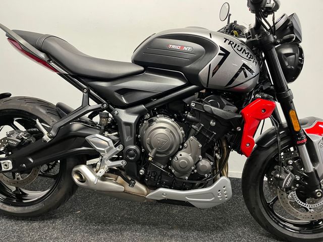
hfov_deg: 67.3
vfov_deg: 53.1
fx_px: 243
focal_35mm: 26
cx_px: 162
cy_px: 121
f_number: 1.6
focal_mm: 5.1
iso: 320
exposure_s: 1/50
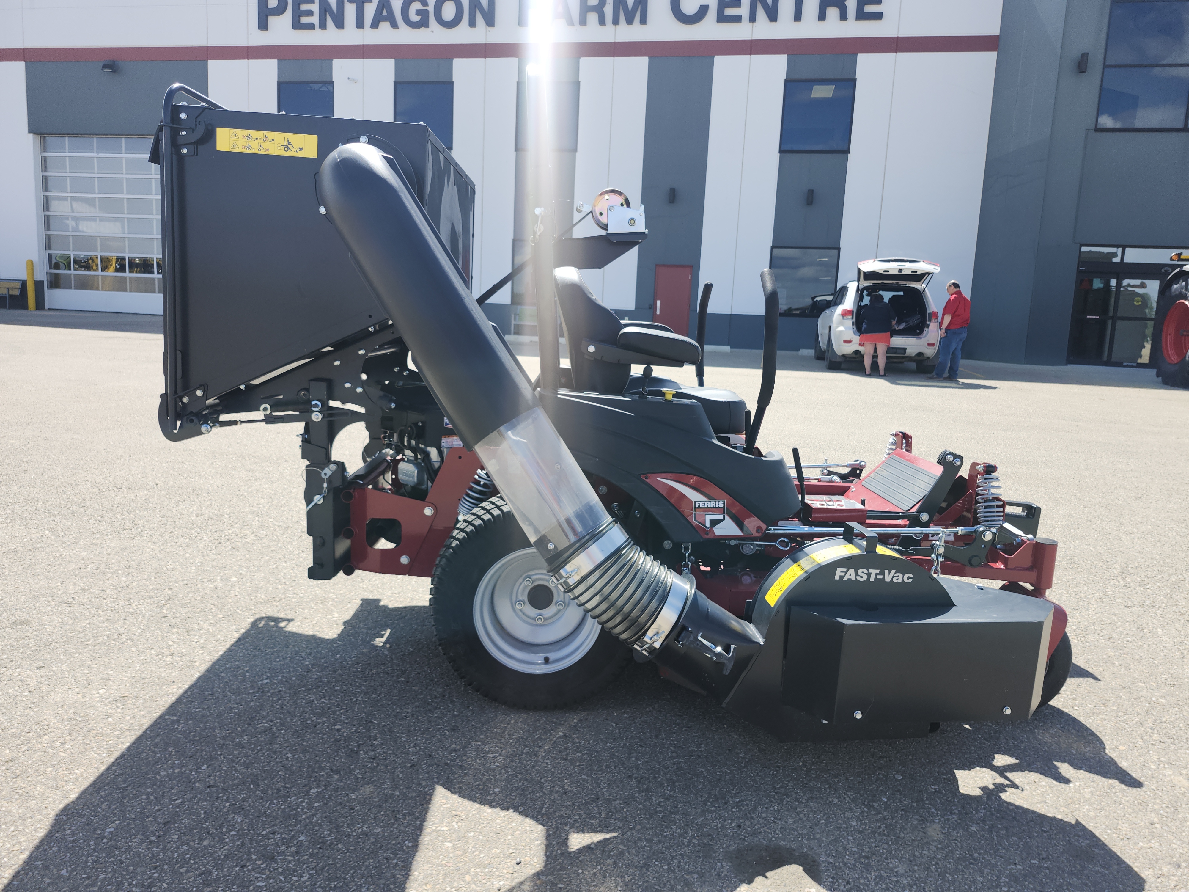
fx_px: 790
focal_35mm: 23
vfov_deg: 58.9
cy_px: 446
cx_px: 594
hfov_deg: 73.9
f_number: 1.8
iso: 25
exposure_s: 1/868
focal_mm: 5.54
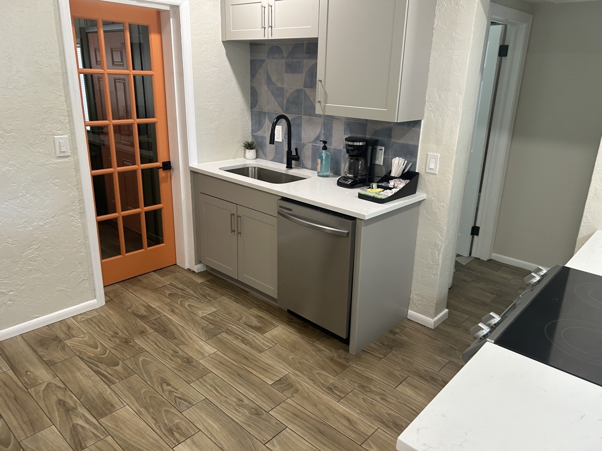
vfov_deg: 53.1
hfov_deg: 67.3
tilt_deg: -18.5
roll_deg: +0.1
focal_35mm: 26
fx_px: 452
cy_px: 226
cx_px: 301
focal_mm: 5.7
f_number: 1.5
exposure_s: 1/60
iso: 125
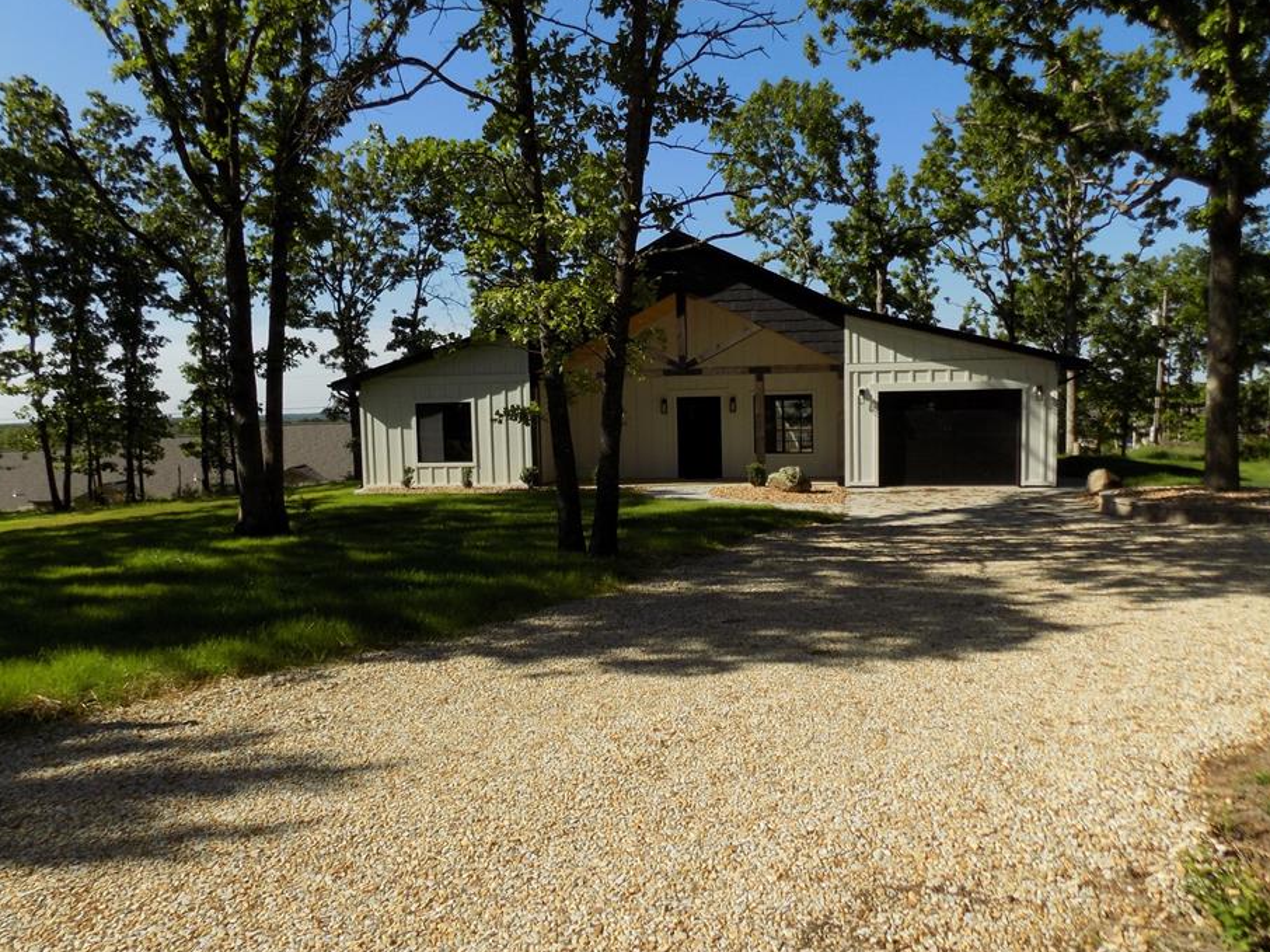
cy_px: 487
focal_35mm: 26
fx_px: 954
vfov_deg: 53.0
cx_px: 639
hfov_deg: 67.3
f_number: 3.1
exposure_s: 1/1000
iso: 80
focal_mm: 4
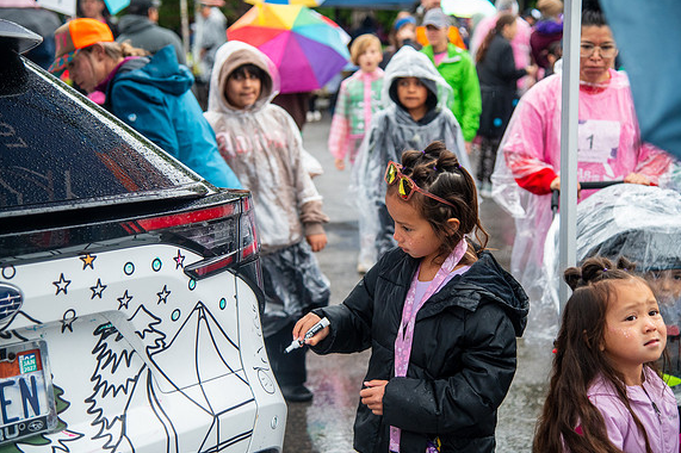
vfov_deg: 20.6
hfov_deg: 30.5
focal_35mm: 66
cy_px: 225
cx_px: 342
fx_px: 1248
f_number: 4
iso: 2500
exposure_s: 1/320
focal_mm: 65
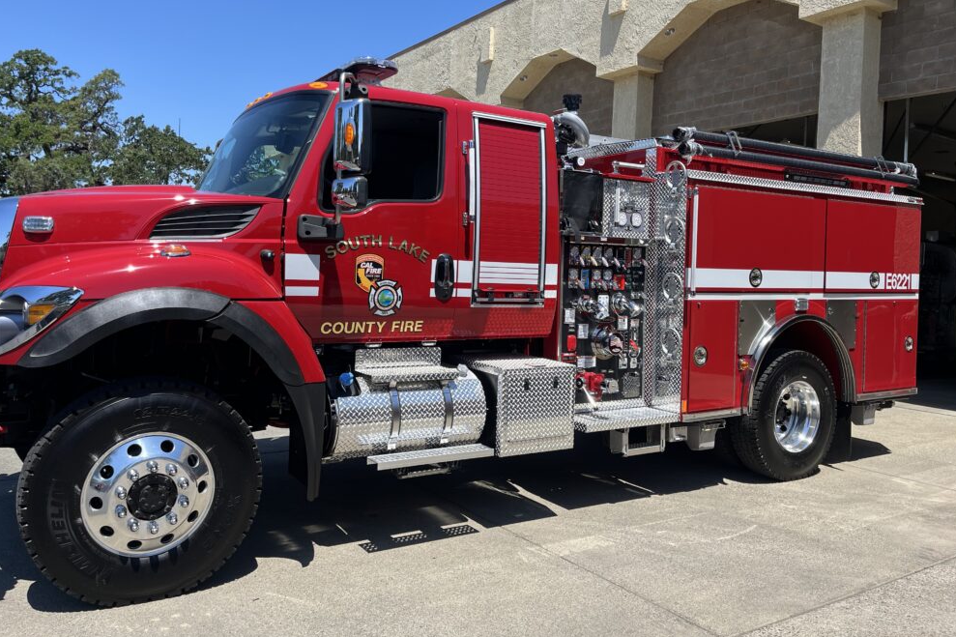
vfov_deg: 46.3
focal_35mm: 28
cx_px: 475
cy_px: 277
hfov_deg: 65.5
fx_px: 743
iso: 50
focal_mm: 5.1
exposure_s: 1/2358
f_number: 1.6
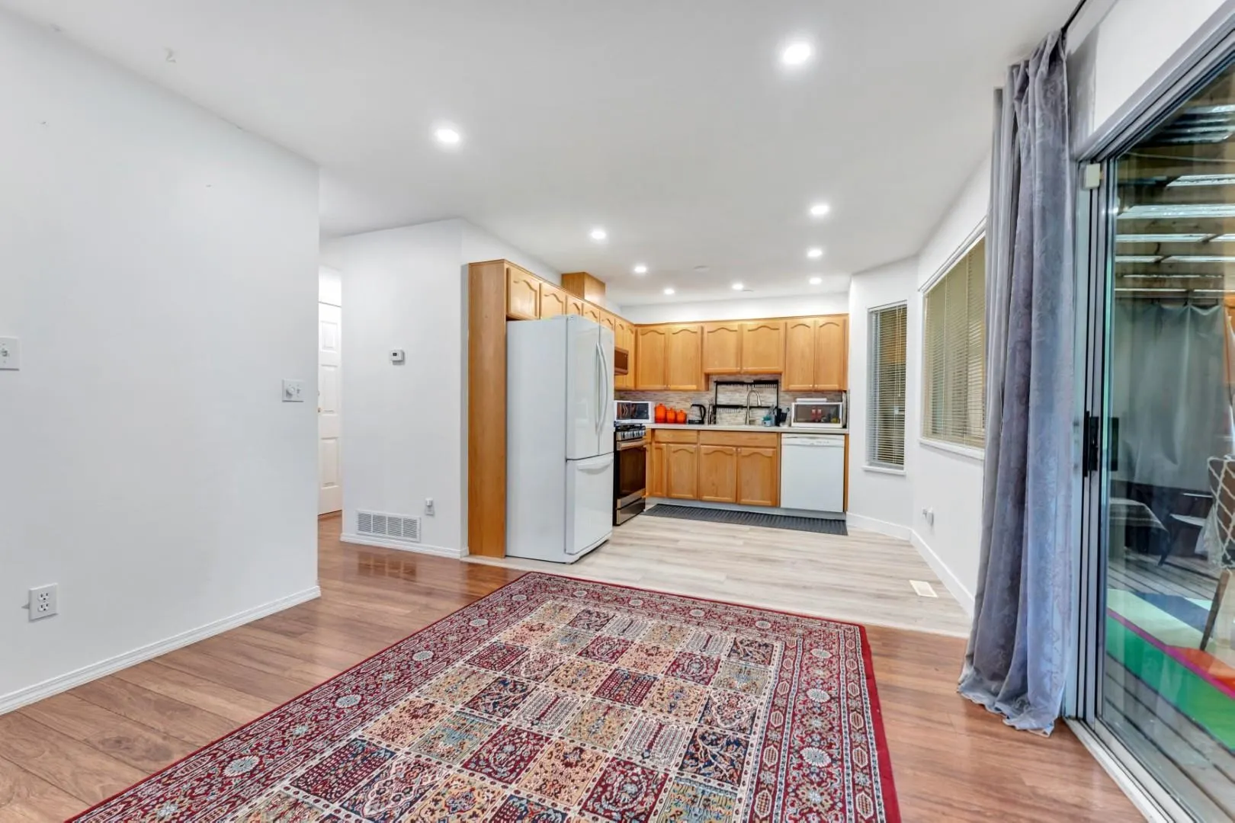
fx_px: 480
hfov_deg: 104.3
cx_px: 618
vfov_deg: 81.2
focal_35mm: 14
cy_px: 412
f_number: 8
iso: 400
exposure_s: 1/15
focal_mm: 14
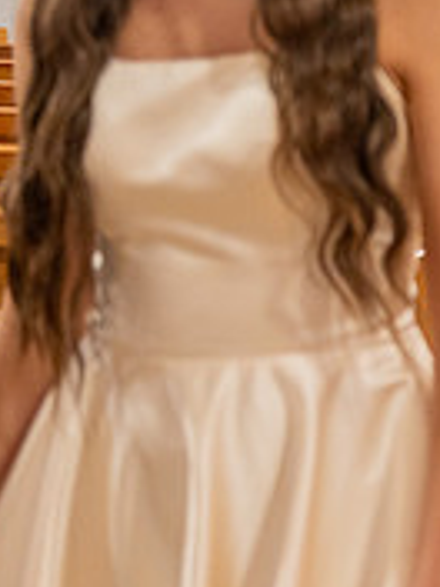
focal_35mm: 114
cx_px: 947
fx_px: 1932
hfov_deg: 11.4
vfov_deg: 17.1
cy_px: 95
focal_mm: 36
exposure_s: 1/100
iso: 1600
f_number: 2.8
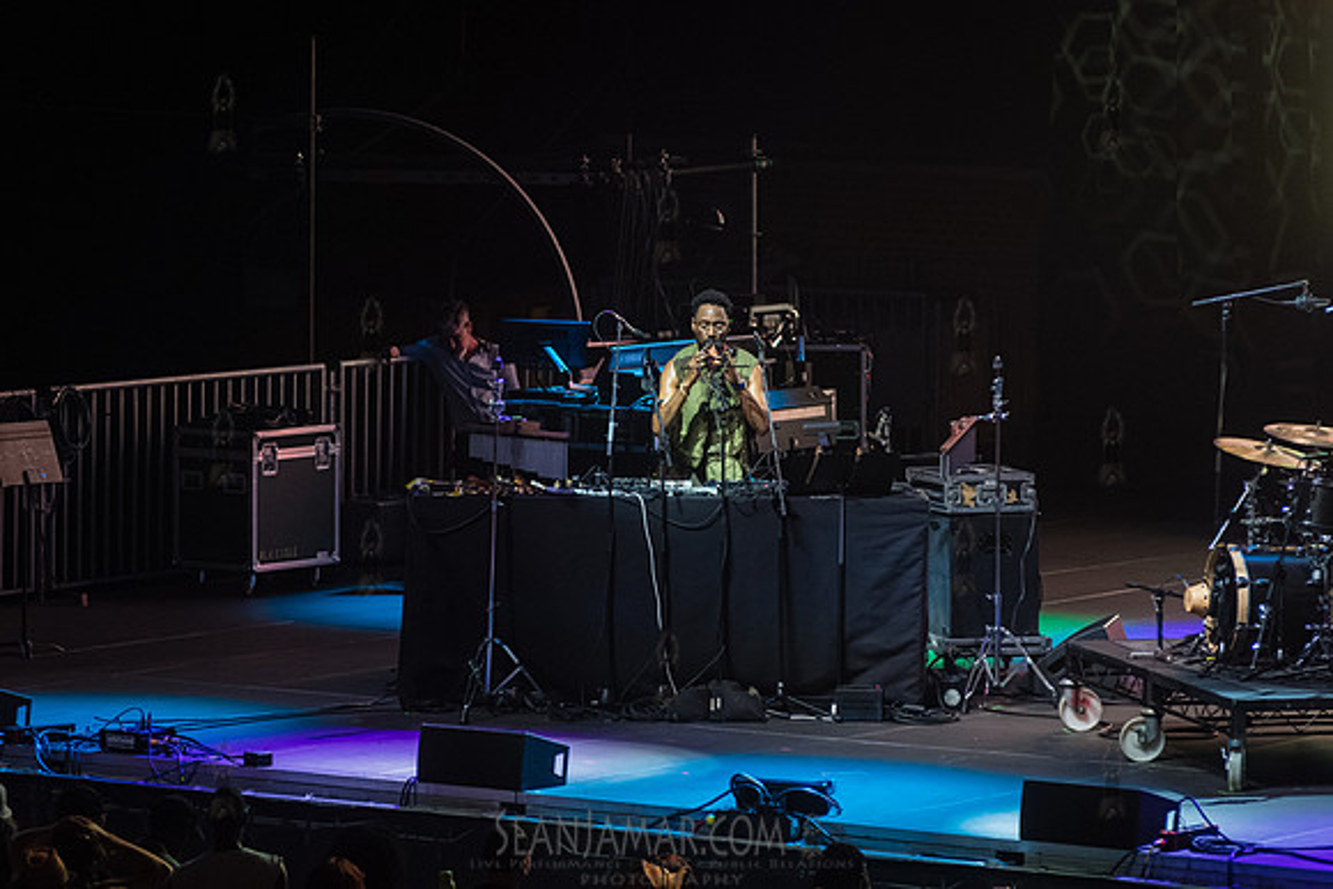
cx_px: 666
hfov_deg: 9.6
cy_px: 444
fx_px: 7924
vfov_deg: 6.4
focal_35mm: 214
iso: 5000
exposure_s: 1/800
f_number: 3.5
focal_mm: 200
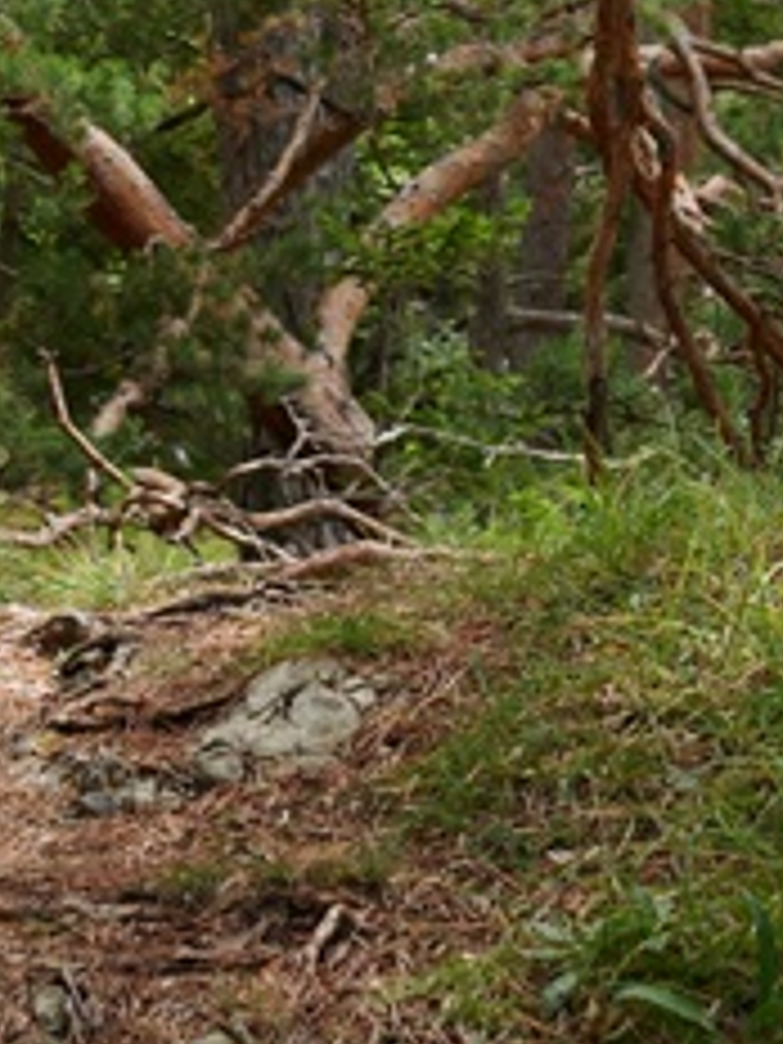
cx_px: 464
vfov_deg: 12.3
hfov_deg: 9.8
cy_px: -616
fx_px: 4584
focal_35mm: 152
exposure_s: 1/125
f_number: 4
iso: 100
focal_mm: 22
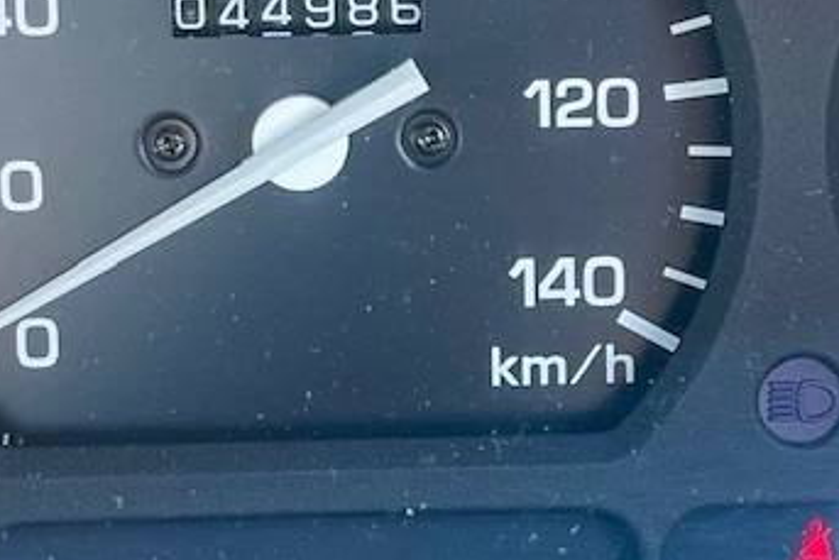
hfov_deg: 21.0
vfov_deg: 14.1
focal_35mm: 97
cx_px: 450
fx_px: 2261
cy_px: 254
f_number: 1.6
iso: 125
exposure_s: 1/121
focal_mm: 5.1
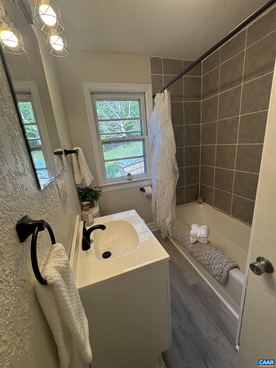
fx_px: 149
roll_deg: +5.9
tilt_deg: -12.6
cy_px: 184
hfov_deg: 85.7
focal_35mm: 14
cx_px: 138
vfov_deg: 102.1
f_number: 2.2
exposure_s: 1/120
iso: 50
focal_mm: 2.22
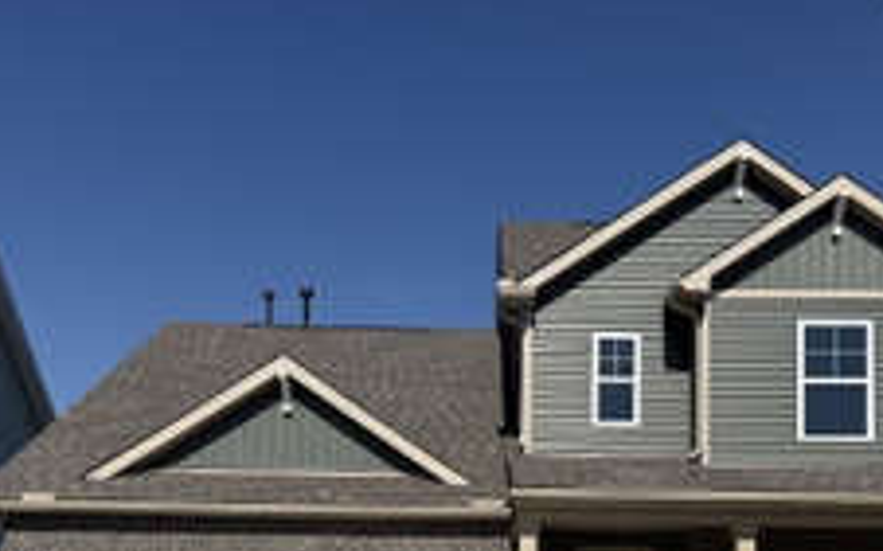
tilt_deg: +3.7
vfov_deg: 26.8
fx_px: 1082
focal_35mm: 45
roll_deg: -0.3
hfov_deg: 44.3
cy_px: 571
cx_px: 492
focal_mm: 6.76
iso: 100
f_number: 1.78
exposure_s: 1/10309
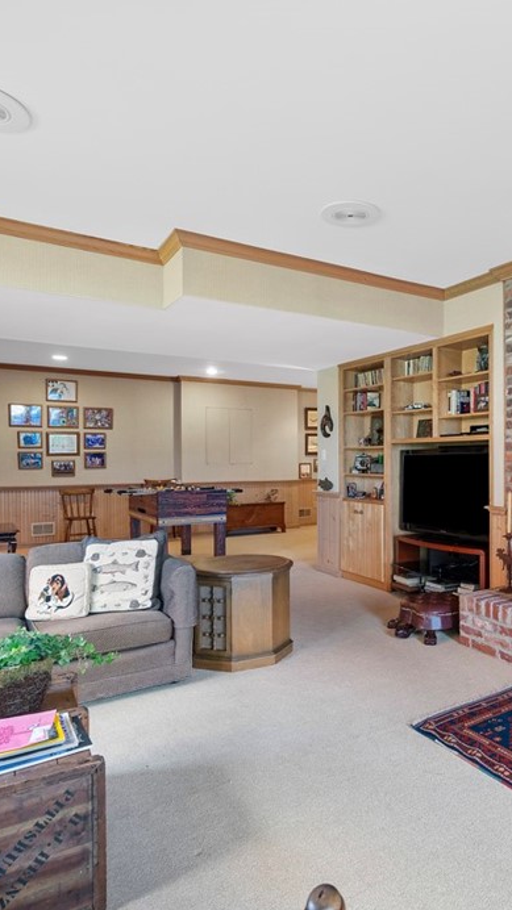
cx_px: 384
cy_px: 462
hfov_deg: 47.6
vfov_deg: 78.7
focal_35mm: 23
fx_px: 555
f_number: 8
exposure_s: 1
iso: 400
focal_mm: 14
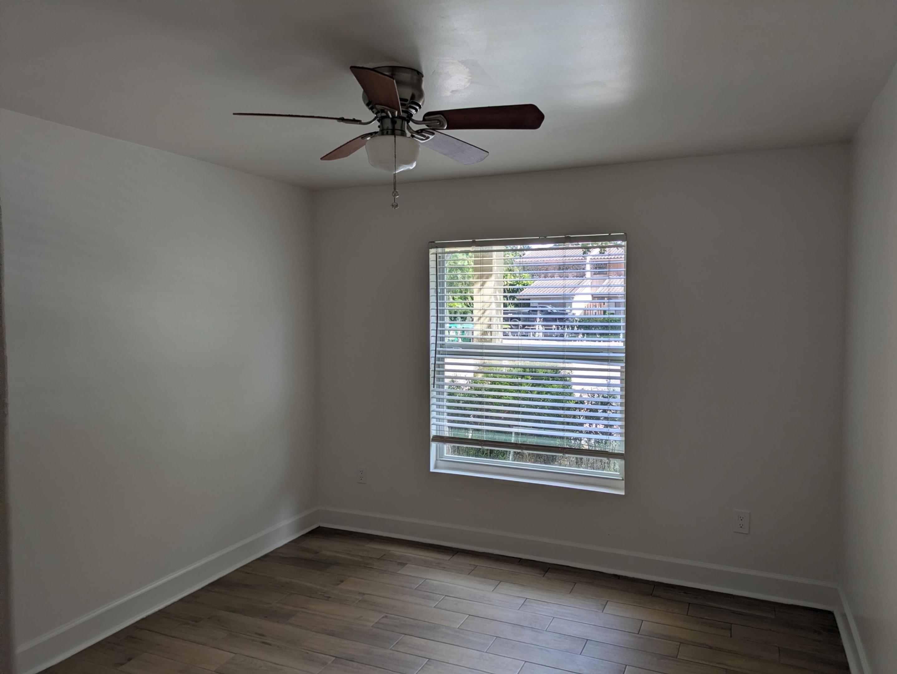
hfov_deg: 69.4
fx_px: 648
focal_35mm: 25
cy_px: 337
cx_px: 448
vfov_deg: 54.9
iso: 45
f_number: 1.89
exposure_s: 1/213
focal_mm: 5.43
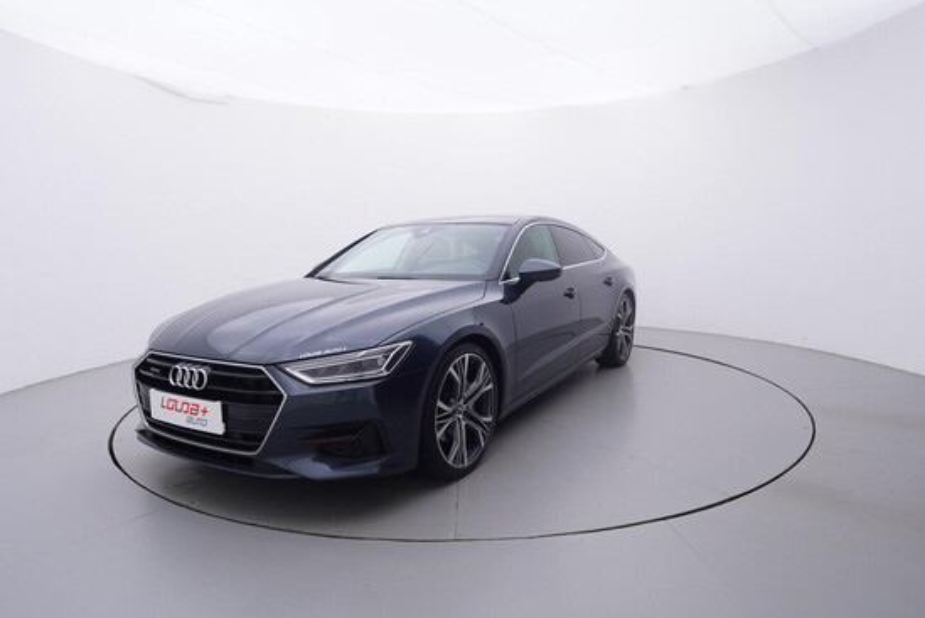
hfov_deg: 77.3
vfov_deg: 56.2
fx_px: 579
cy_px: 309
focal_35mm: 22
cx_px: 462
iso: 200
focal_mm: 15
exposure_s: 1/80
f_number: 5
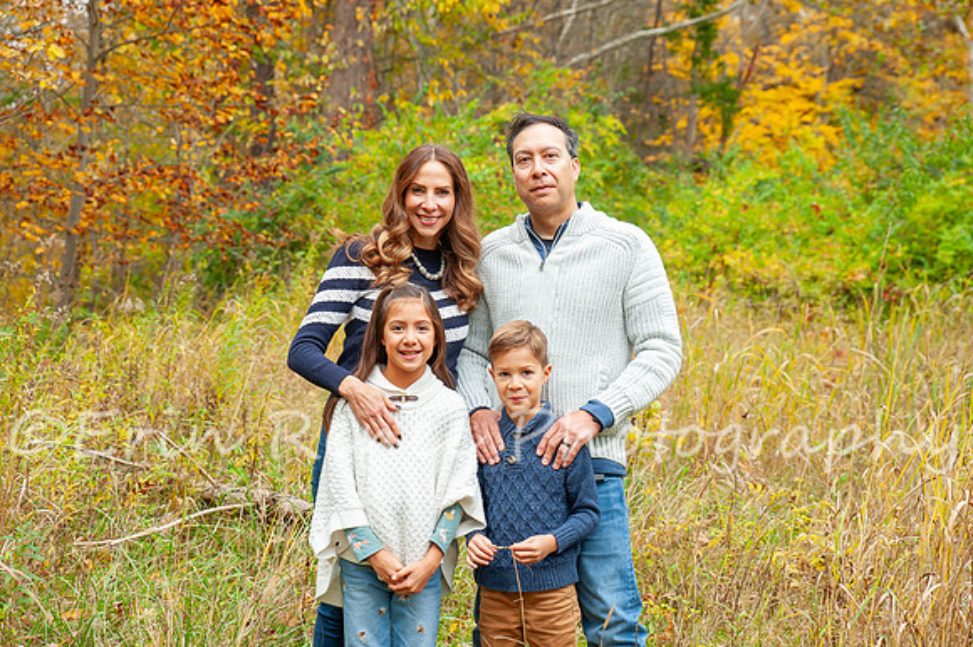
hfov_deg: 30.7
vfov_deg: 20.7
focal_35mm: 66
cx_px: 526
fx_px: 1774
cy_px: 308
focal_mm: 55
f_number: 4.5
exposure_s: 1/160
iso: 400
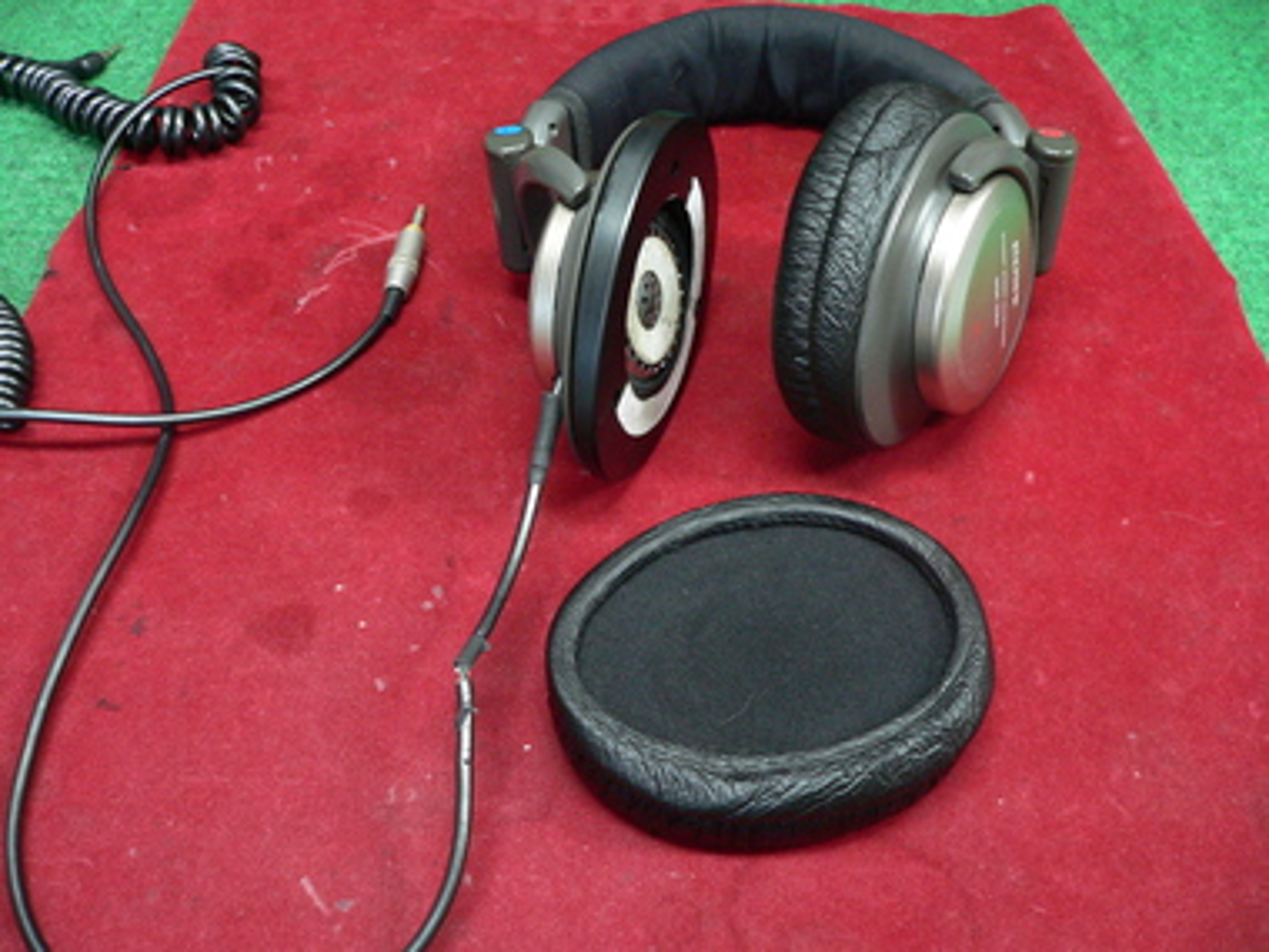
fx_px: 1320
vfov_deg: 39.7
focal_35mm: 36
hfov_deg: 51.4
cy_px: 476
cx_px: 634
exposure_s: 1/8
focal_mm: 6
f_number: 2.8
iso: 200
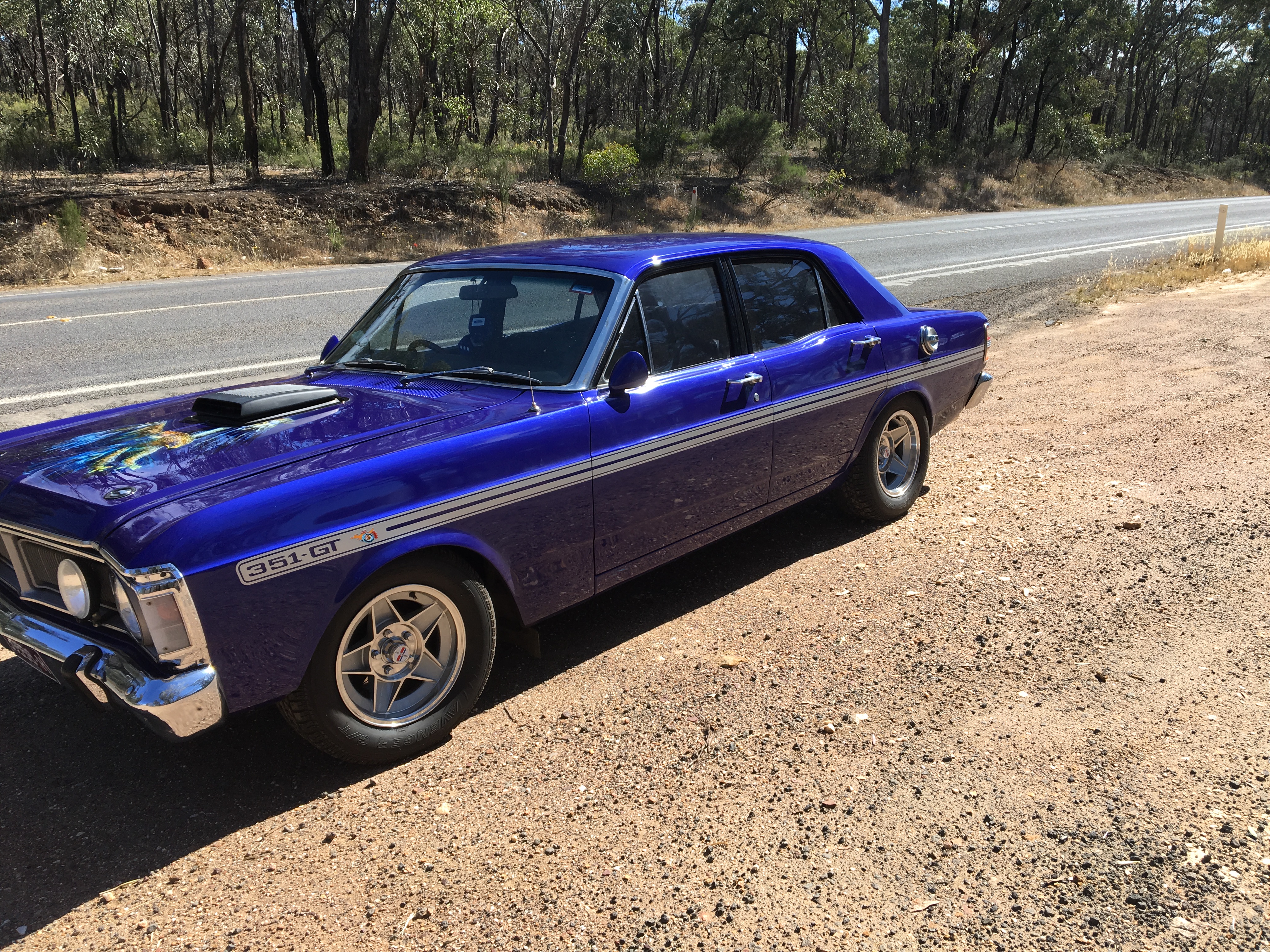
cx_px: 635
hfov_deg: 61.7
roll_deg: -0.4
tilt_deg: -16.8
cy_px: 476
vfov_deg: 48.2
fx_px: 1064
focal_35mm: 29
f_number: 2.2
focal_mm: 4.15
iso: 25
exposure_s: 1/810
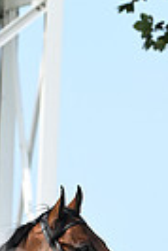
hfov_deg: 2.3
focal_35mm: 609
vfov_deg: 3.4
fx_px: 4252
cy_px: 366
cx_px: -38
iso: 400
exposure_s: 1/1600
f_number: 5.6
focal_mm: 180
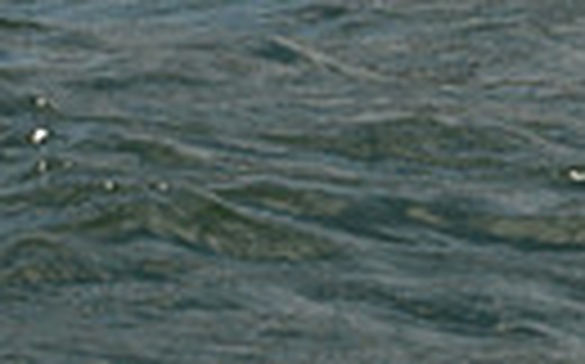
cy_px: -926
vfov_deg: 2.7
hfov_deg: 4.4
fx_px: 7598
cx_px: 727
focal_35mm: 477
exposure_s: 1/800
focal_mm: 105
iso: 400
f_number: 9
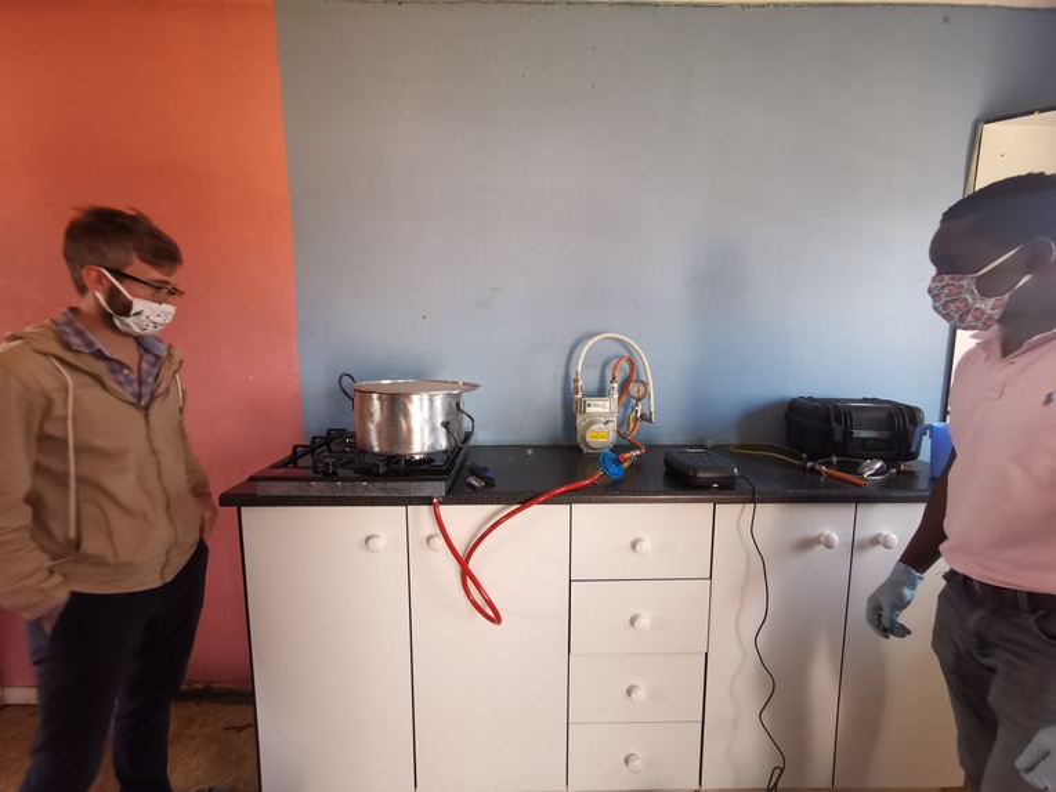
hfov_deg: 94.5
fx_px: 488
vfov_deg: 78.1
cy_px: 396
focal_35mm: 16
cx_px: 528
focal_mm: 2.35
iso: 200
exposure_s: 1/50
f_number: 2.2
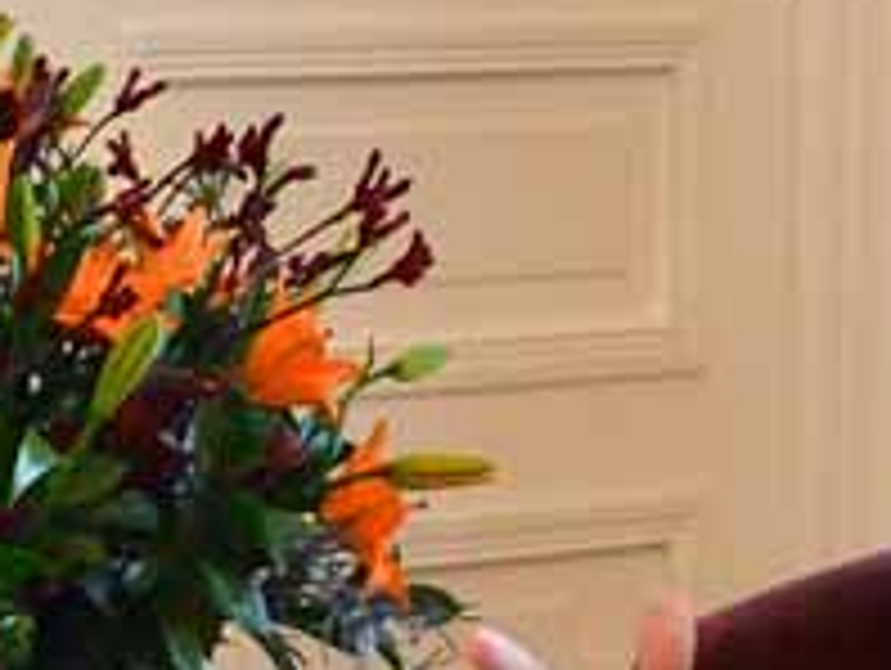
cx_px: -148
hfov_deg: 11.9
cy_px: 1009
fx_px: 4175
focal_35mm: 162
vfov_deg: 9.0
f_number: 3.5
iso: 2000
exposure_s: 1/160
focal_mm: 34
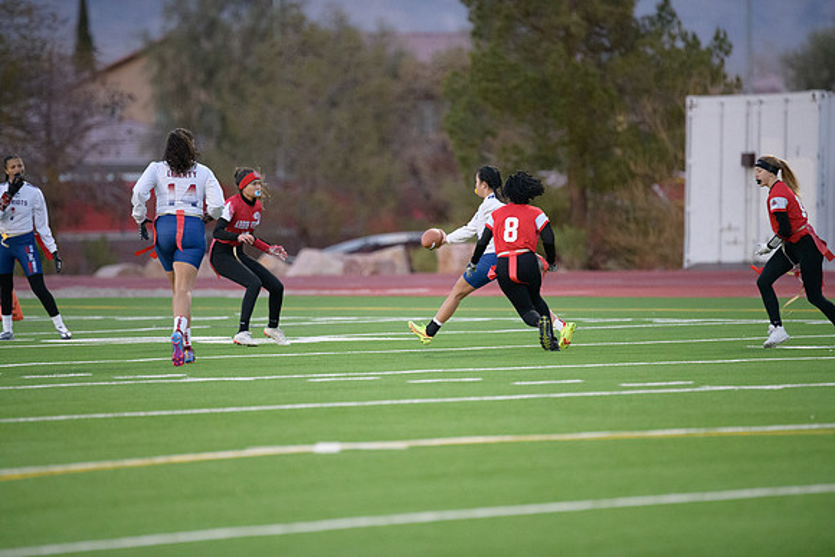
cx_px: 418
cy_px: 278
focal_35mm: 300
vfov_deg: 4.6
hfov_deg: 6.9
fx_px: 6960
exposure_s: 1/3200
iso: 7200
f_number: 2.8
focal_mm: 300
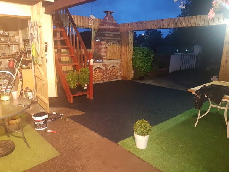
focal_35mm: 26
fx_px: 172
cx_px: 114
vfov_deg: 53.1
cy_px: 86
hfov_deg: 67.3
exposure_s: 1/10
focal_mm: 4.2
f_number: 1.7
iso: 250
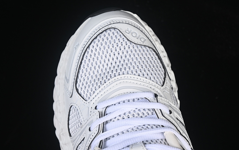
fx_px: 502
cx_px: 120
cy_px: 78
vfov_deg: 16.9
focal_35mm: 77
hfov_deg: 26.8
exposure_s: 1/60
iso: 160
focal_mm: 50
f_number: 7.1
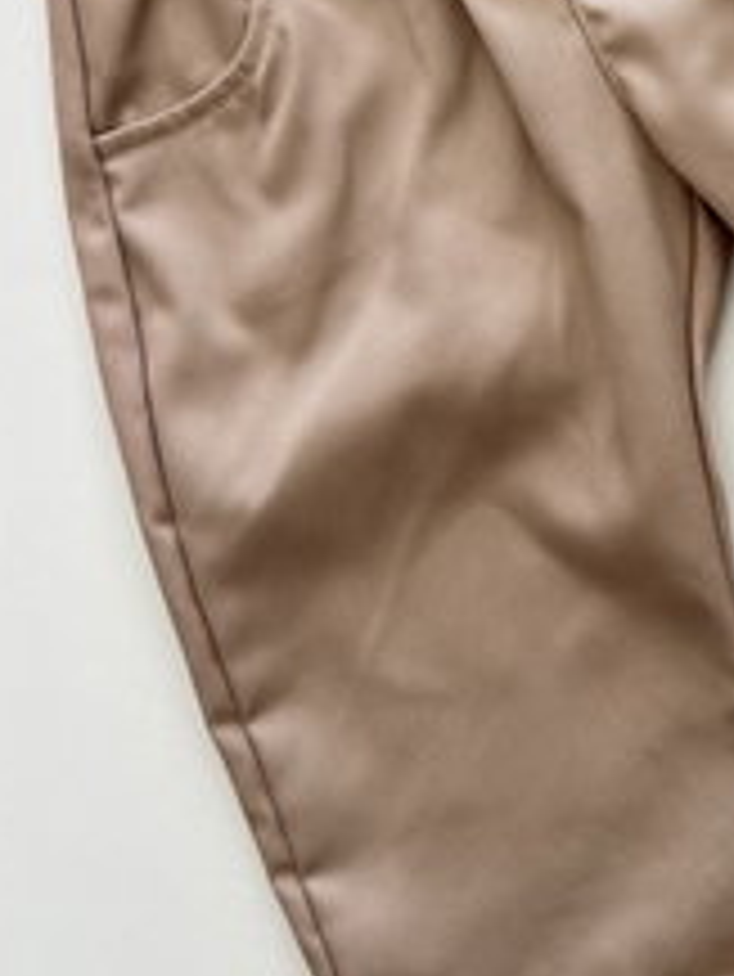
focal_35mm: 64
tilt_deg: -86.9
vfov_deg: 29.4
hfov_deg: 21.6
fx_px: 1808
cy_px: 160
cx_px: 842
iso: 50
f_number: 1.5
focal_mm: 5.7
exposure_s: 1/387
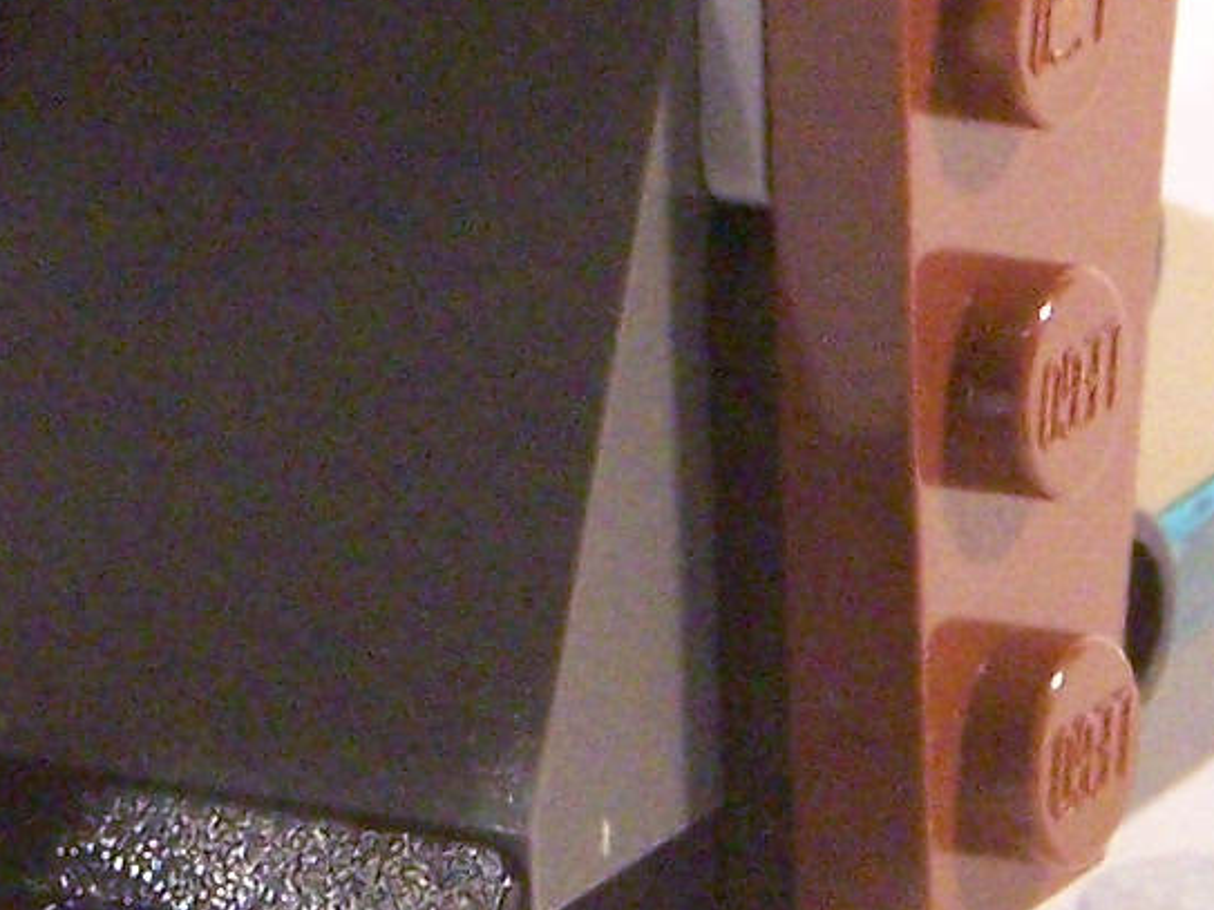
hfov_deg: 3.6
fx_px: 19460
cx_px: -58
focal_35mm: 555
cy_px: -253
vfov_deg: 2.7
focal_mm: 19.4
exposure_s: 1/30
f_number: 3.6
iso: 400
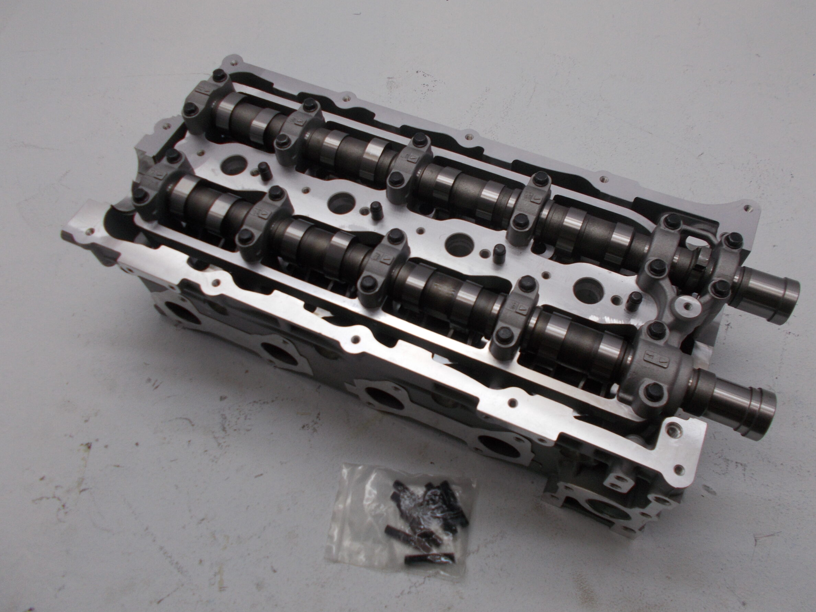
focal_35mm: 28
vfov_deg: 49.7
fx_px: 660
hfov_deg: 63.4
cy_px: 293
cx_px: 434
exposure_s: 1/80
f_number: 3.2
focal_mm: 4.6
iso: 80
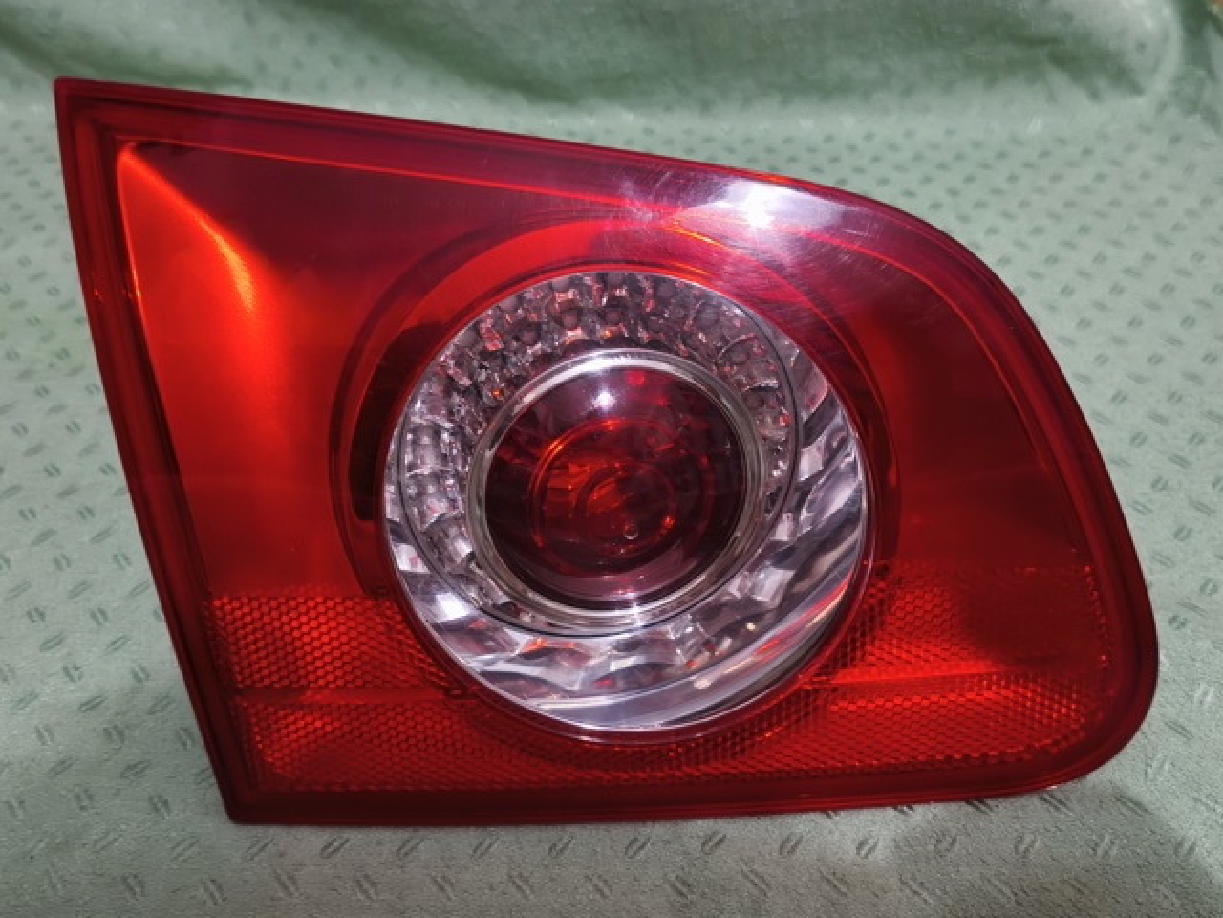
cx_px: 612
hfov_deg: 52.6
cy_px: 459
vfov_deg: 40.7
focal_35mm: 35
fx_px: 1237
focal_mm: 5.35
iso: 1000
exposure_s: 1/25
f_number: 1.7
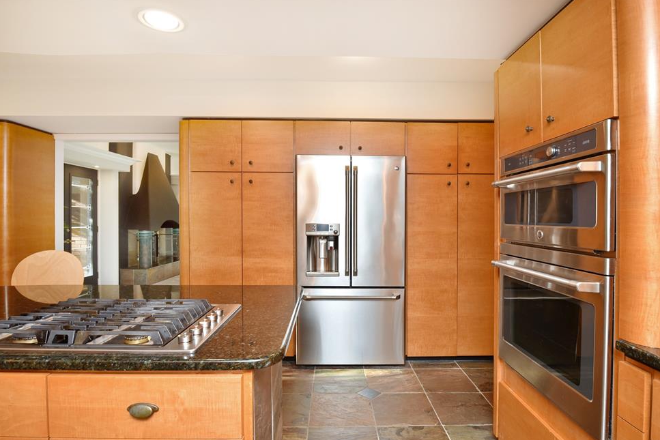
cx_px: 336
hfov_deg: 90.0
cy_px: 229
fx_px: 330
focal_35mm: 18
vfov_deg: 67.4
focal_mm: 17
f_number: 9
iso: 800
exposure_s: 1/60
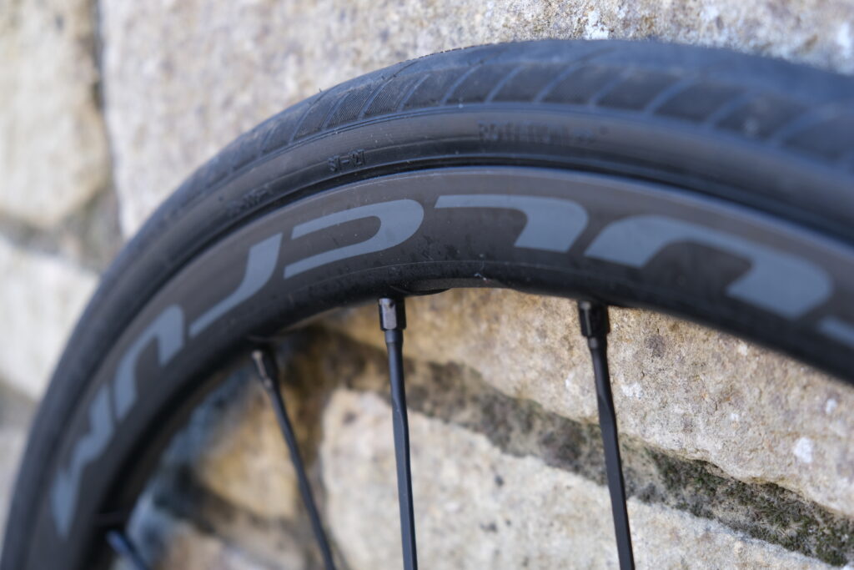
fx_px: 1518
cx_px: 427
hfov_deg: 31.4
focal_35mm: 64
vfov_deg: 21.2
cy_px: 285
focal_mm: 42.5
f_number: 4
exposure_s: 1/70
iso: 160
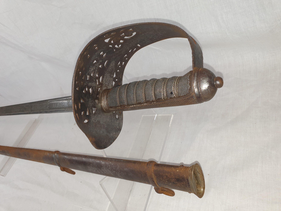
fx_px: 211
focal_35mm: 26
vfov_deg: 53.1
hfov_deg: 67.3
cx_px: 140
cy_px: 106
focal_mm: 4.3
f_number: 2.4
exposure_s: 1/100
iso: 50
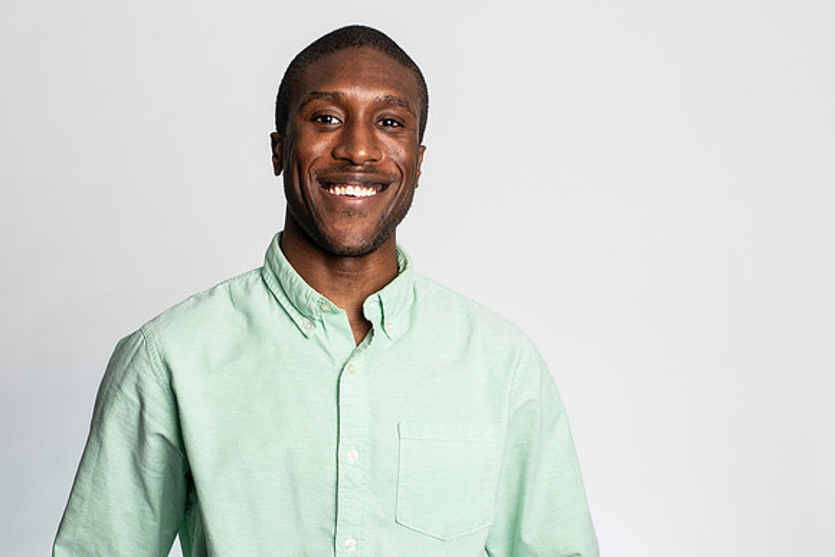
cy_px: 330
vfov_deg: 18.9
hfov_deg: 28.0
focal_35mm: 72
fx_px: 1673
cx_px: 373
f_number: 6.3
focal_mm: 50
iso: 100
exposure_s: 1/200
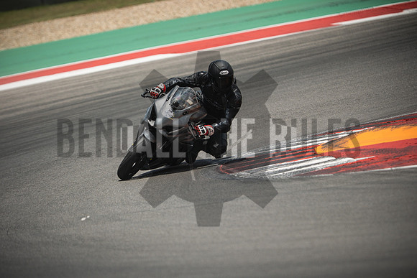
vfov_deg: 3.3
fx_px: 4866
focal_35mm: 420
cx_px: 208
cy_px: 139
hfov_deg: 4.9
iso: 320
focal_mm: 280
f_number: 2.8
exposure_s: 1/4000
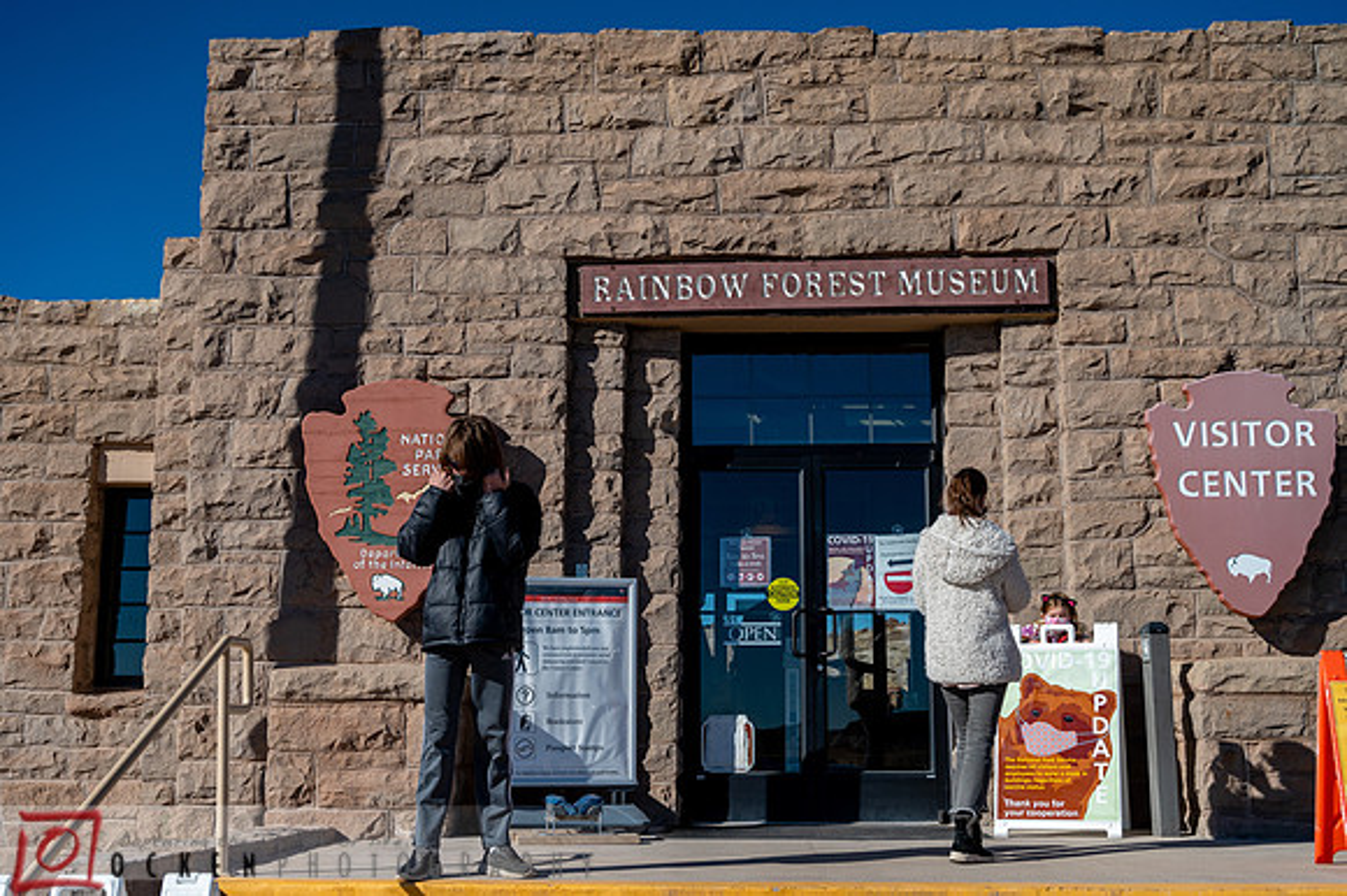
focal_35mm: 44
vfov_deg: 30.5
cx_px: 674
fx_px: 1645
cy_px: 448
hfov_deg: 44.5
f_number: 5.6
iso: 400
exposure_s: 1/4000
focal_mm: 44
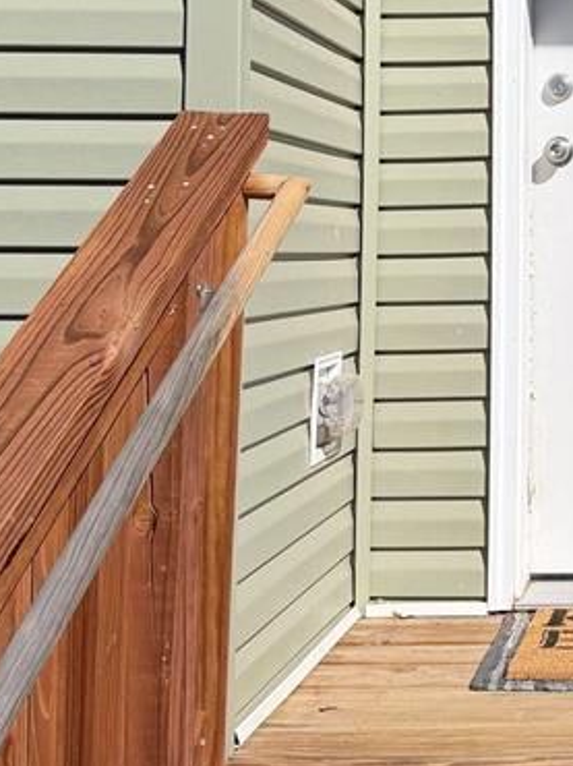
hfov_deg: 19.5
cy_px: 141
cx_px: 727
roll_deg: -0.4
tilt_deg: +3.4
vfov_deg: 27.2
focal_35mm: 70
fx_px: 1547
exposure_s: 1/6173
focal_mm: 6.76
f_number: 1.78
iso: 80
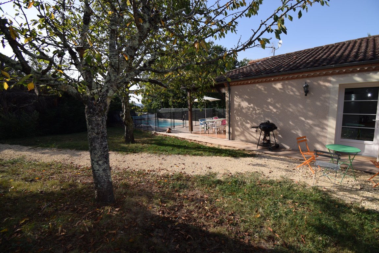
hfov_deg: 100.4
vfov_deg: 77.3
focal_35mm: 15
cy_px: 126
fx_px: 158
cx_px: 190
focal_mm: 10
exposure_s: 1/200
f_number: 8
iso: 100
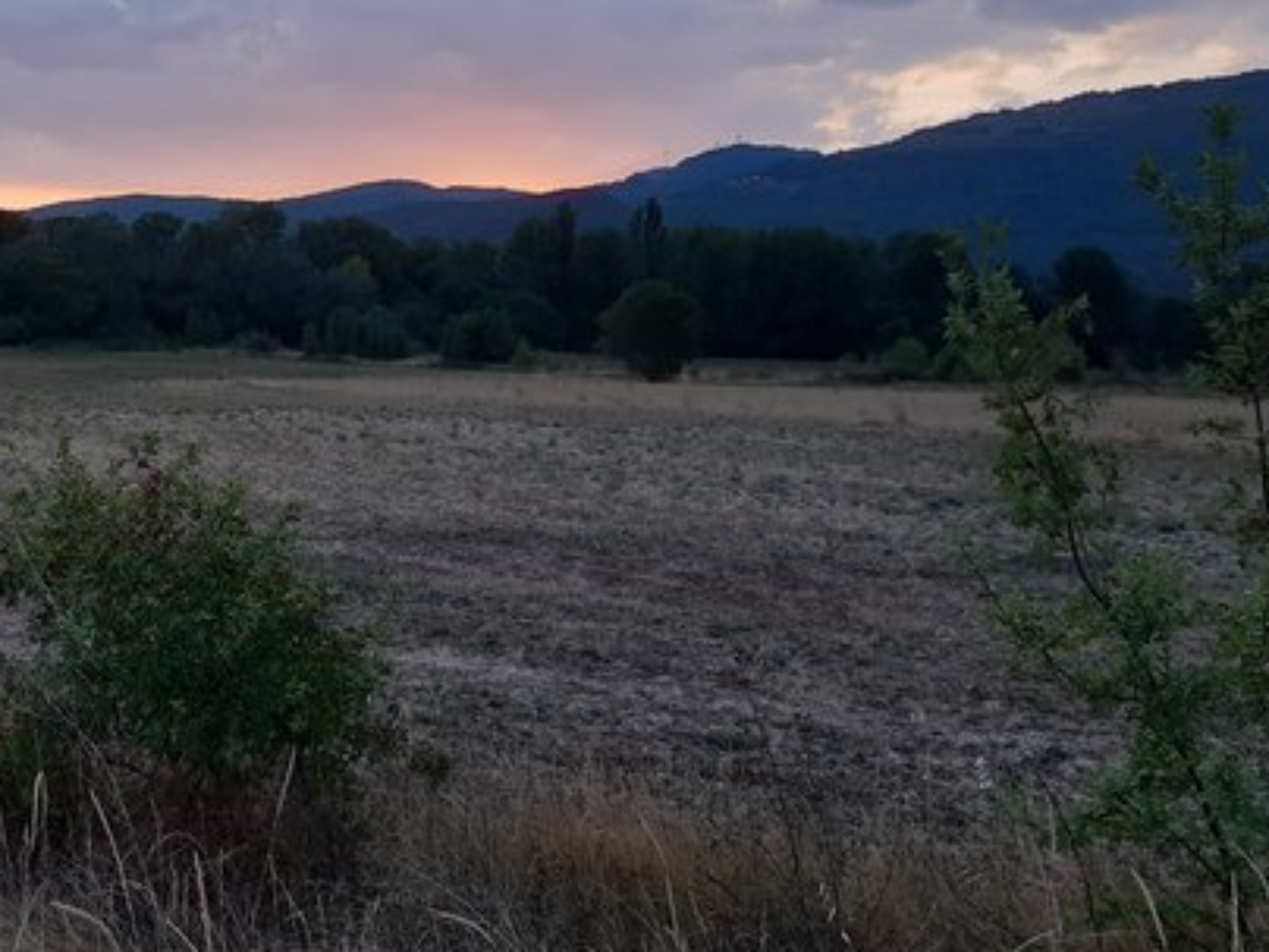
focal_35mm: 45
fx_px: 1650
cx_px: 204
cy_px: 297
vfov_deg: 31.9
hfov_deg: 39.9
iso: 40
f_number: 1.7
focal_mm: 3.92
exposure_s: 1/132
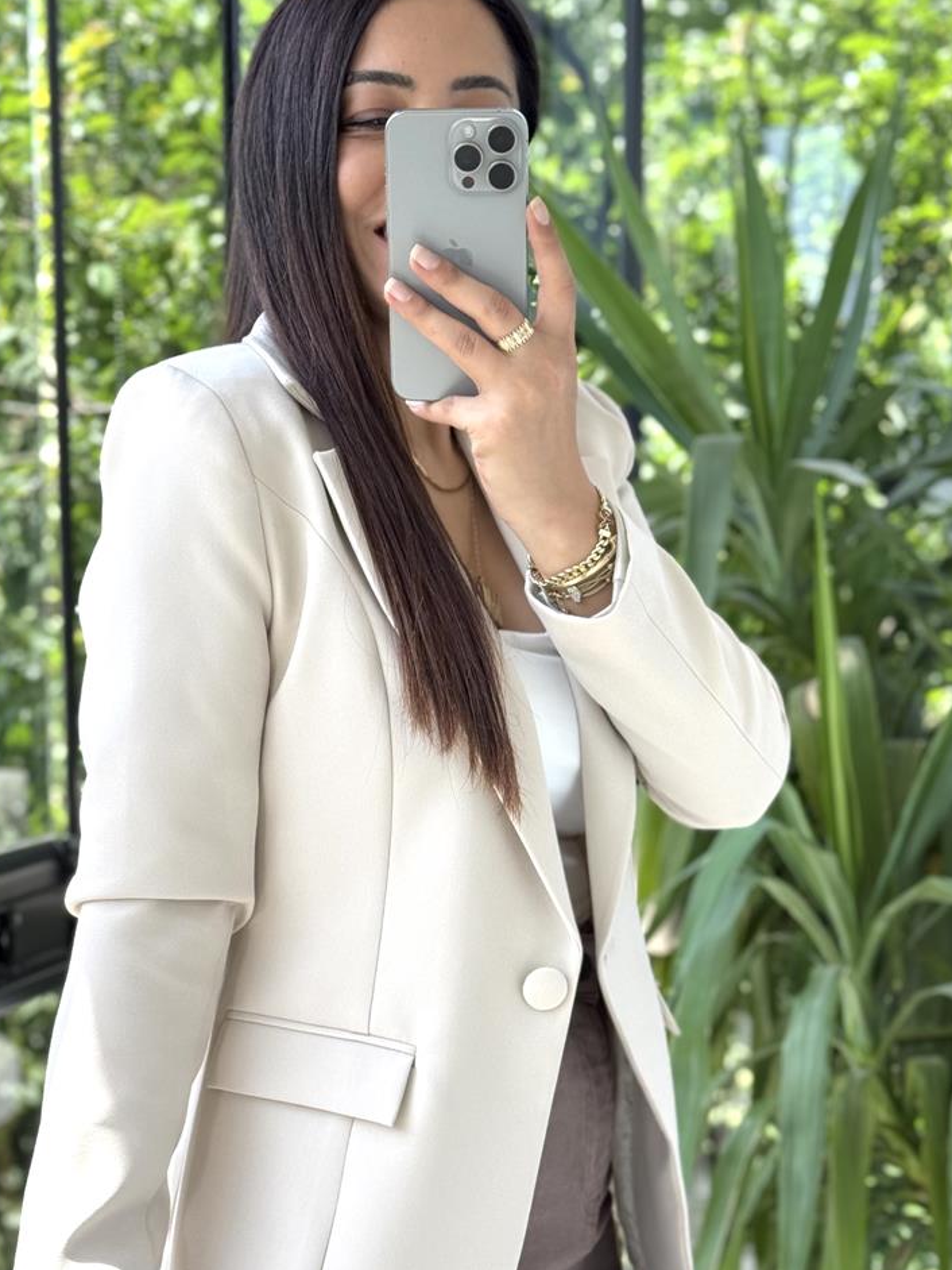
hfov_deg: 21.6
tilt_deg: -20.6
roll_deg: +0.5
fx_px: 2493
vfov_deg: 28.5
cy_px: 759
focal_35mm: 68
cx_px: 444
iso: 64
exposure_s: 1/271
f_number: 1.78
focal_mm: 6.76
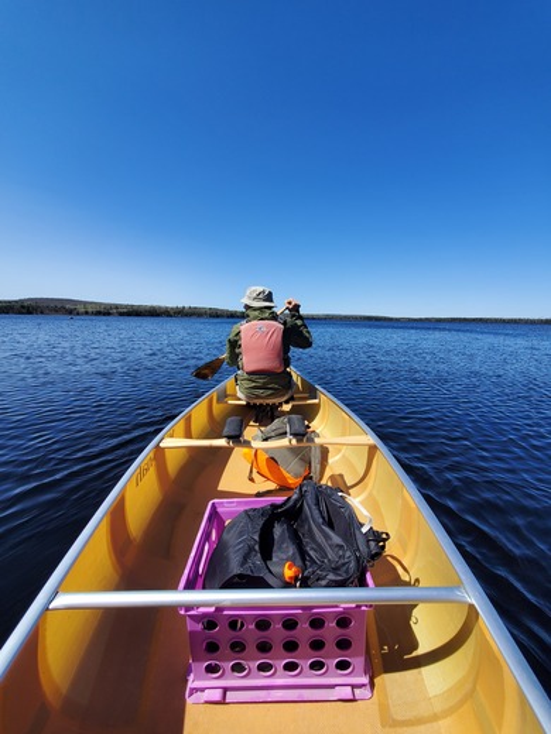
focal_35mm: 13
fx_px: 276
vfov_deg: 106.2
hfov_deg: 89.9
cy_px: 367
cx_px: 276
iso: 50
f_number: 2.2
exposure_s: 1/1002
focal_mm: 1.8
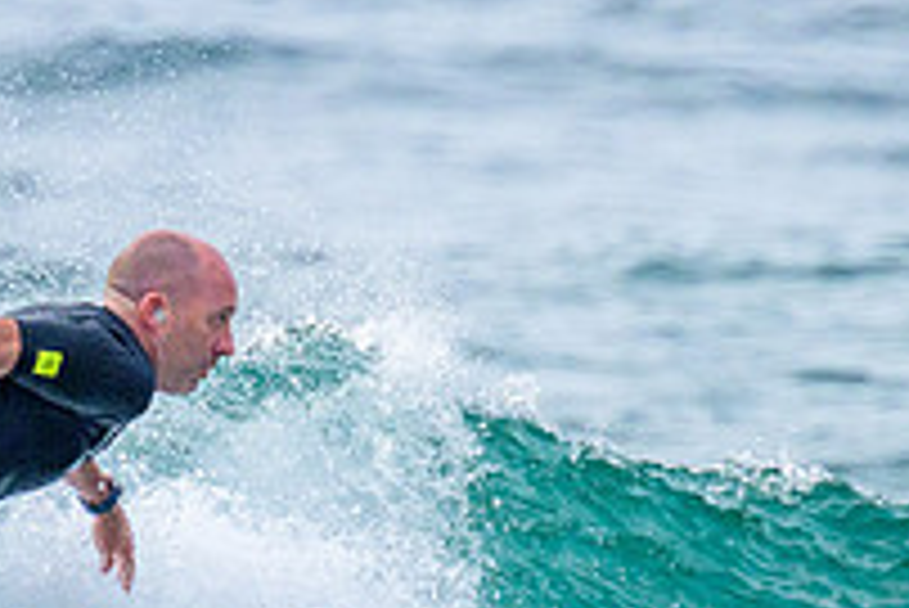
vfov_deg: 0.5
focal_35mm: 2791
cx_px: 285
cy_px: 475
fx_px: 70521
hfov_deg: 0.7
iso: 1250
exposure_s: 1/2000
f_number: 11
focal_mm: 800
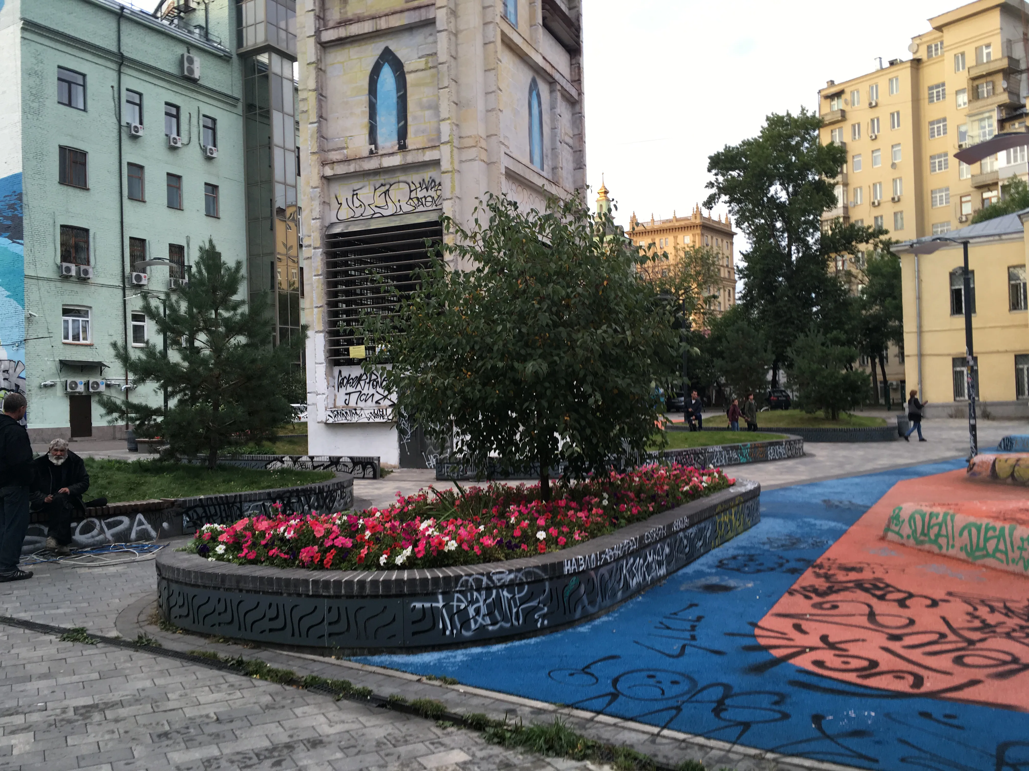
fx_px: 862
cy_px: 386
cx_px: 514
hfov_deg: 61.7
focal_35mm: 29
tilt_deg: +1.0
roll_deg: +1.7
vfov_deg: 48.2
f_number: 2.2
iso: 32
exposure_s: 1/100
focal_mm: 4.15
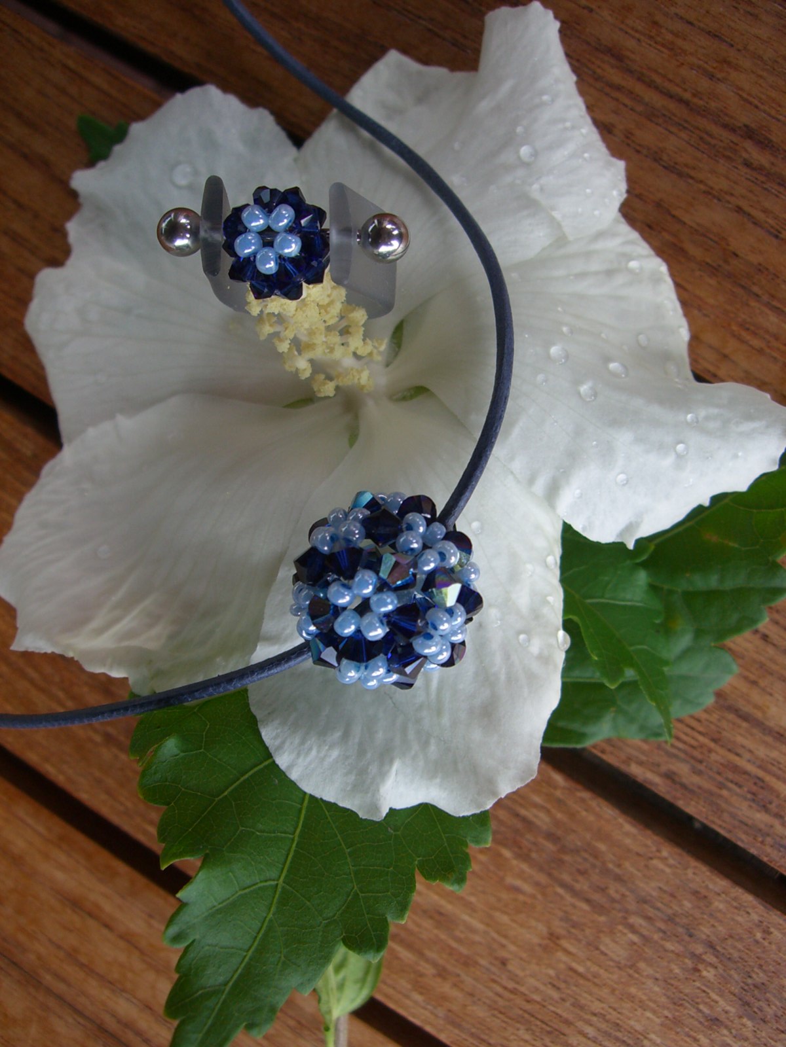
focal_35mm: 38
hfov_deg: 37.7
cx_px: 393
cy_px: 524
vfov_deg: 49.0
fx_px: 1150
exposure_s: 1/160
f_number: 2.7
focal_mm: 6.2
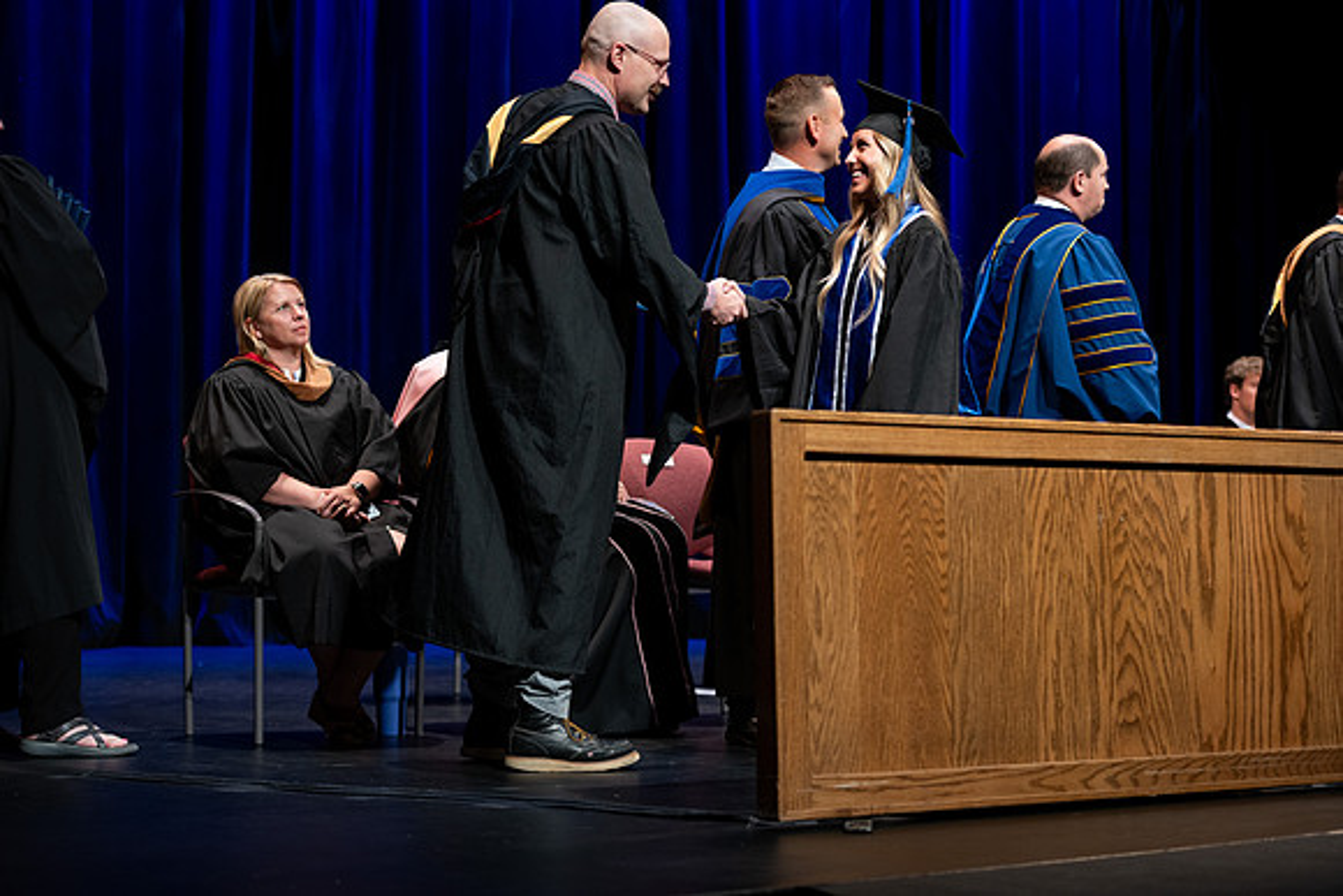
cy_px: 448
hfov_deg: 28.8
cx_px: 672
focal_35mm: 70
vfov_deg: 19.5
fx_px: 2612
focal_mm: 70
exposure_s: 1/250
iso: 500
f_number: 2.8
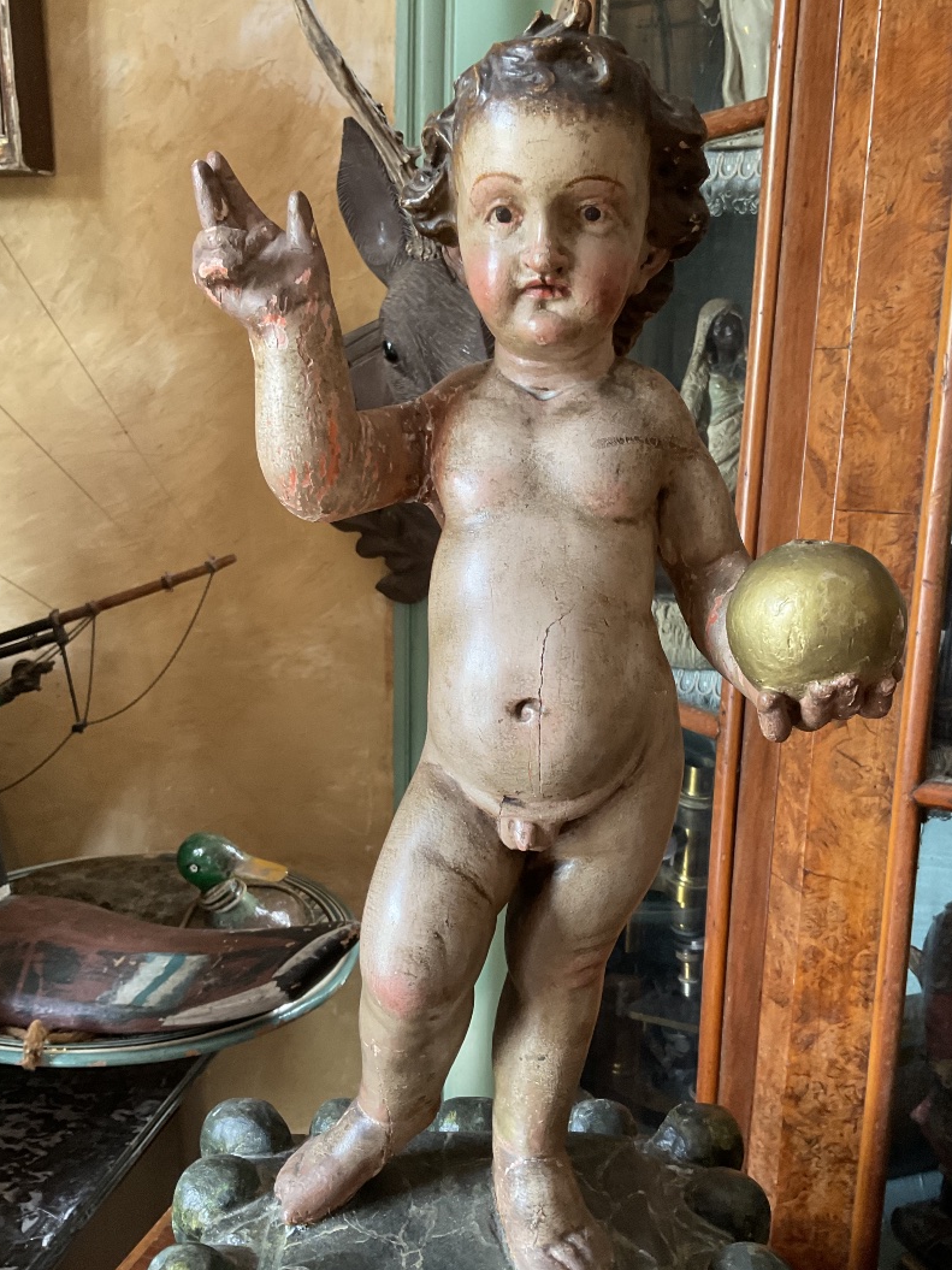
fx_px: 1210
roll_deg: -3.0
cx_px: 519
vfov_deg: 55.4
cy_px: 644
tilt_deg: -11.4
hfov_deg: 42.9
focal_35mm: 33
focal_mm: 3
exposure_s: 1/60
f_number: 1.8
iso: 100
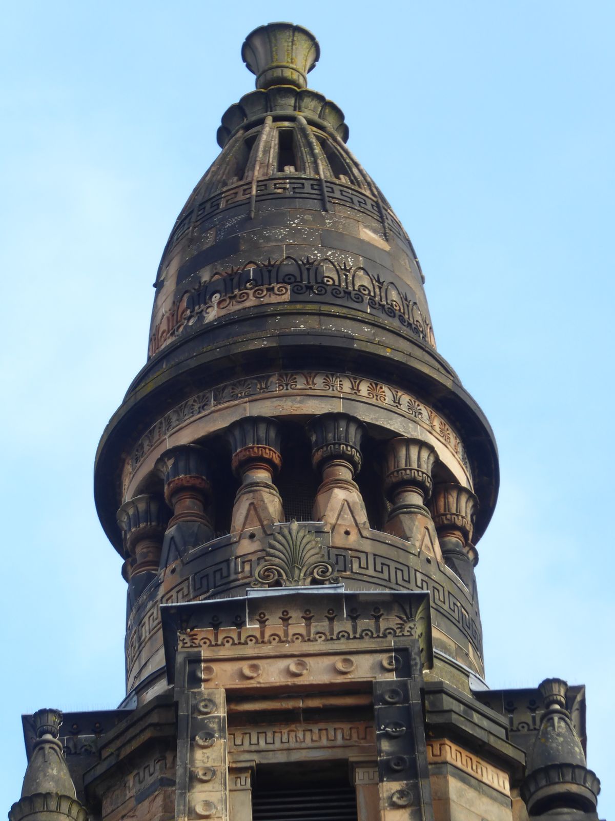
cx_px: 308
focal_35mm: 294
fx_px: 6964
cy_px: 410
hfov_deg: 5.1
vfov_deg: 6.7
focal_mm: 47.5
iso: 100
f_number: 5.6
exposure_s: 1/80
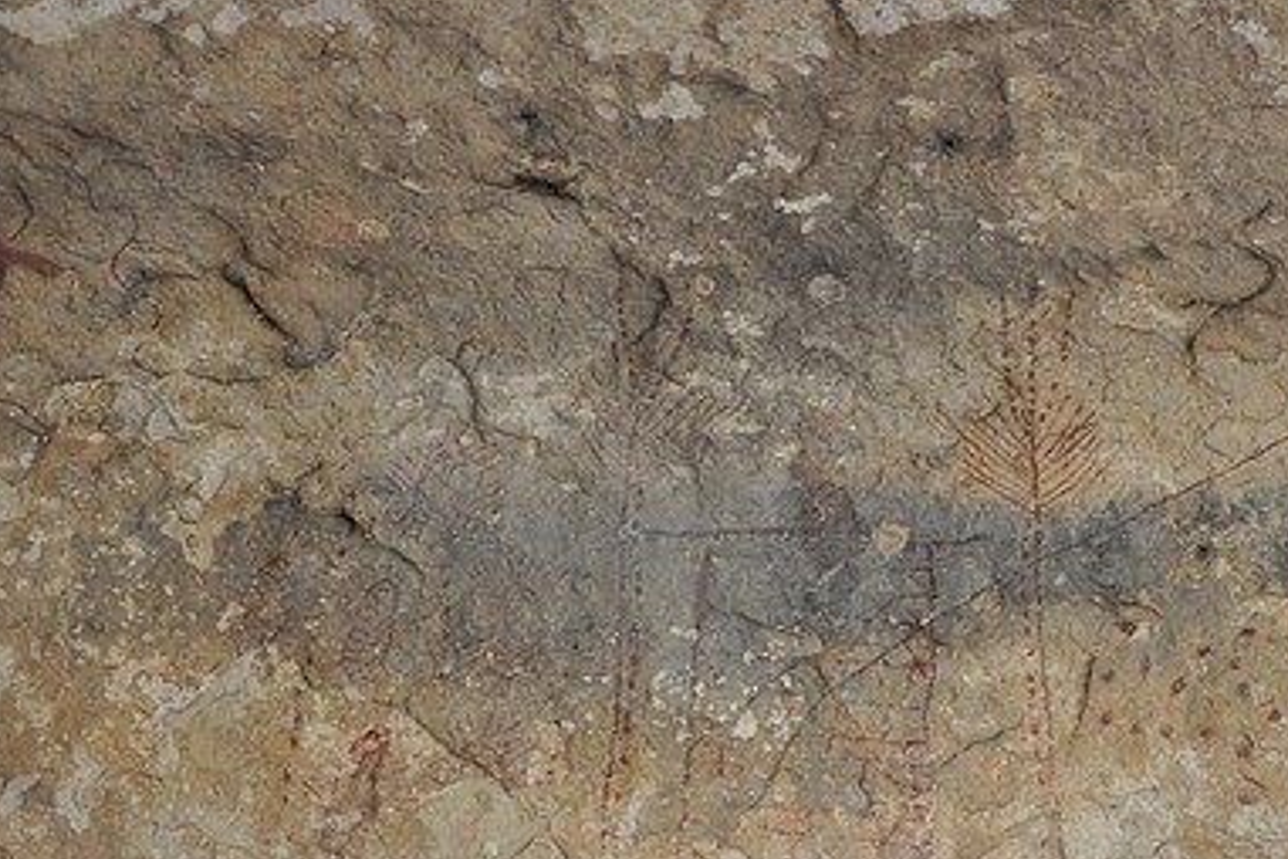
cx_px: 957
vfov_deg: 12.0
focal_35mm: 114
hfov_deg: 17.8
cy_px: 556
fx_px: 4078
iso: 360
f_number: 5.6
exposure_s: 1/30
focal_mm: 50
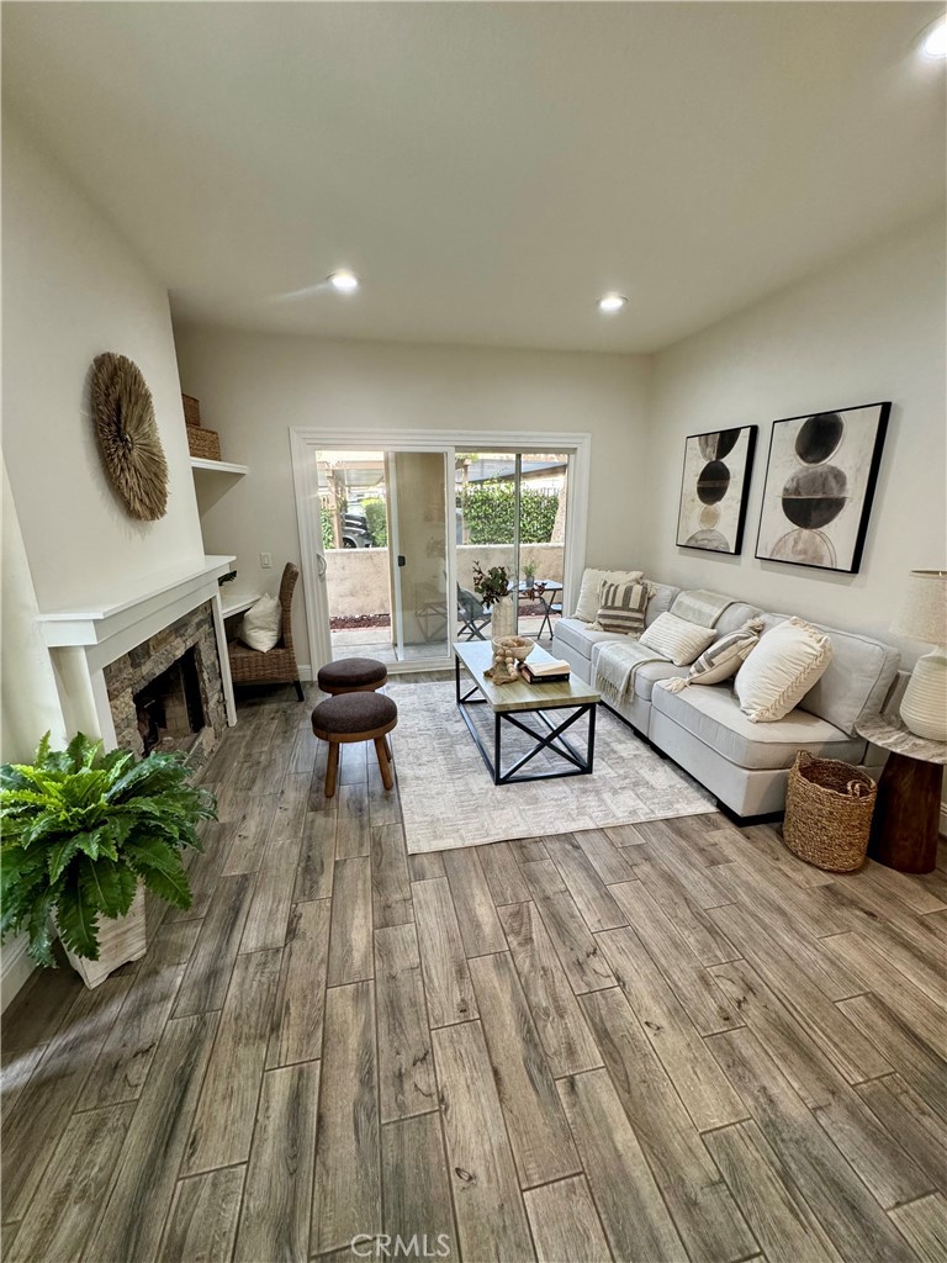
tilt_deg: -16.4
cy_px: 632
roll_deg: +0.7
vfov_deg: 102.1
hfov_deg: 85.7
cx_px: 474
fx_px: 511
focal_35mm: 14
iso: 250
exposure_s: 1/120
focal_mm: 2.22
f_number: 2.2
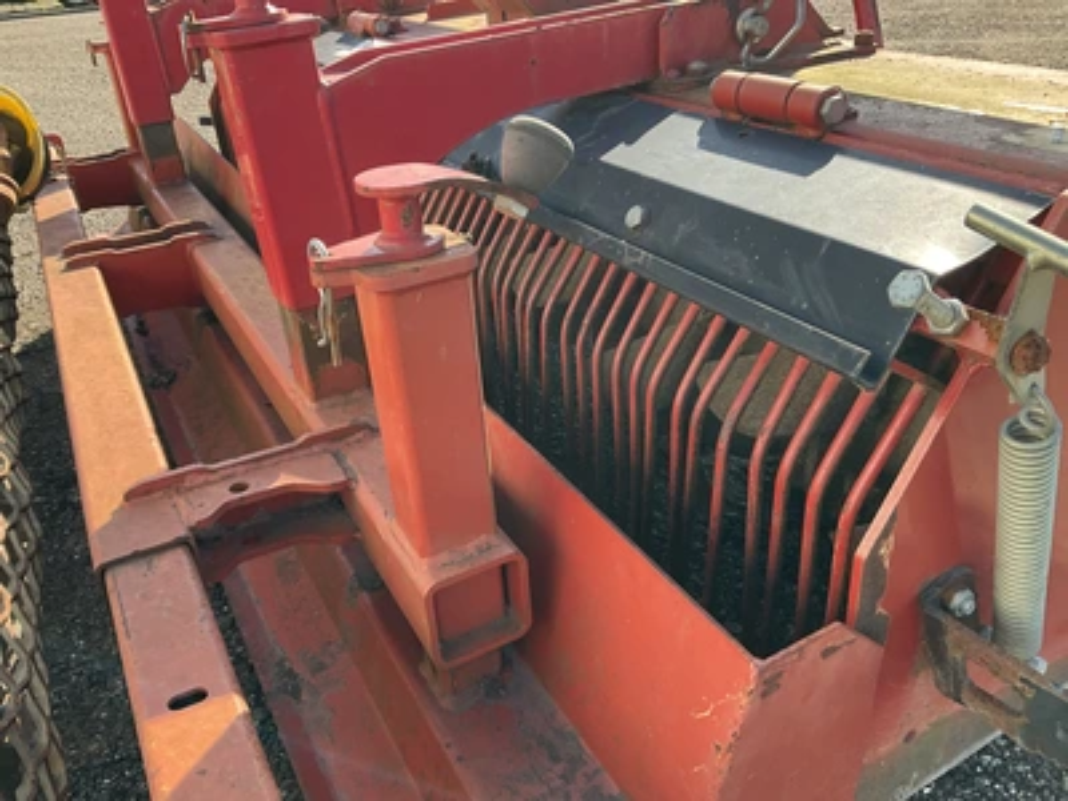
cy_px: 400
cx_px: 534
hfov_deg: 61.7
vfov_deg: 48.2
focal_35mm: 29
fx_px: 895
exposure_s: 1/289
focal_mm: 3
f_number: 1.8
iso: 25
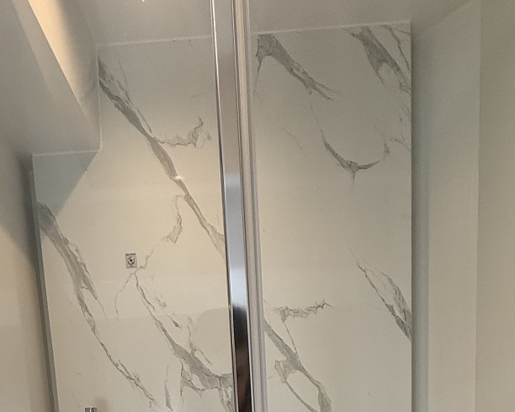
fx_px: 549
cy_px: 596
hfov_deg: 50.2
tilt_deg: -8.2
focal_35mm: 36
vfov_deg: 28.8
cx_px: 234
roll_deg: +3.0
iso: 200
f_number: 2.2
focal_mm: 2.22
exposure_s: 1/100
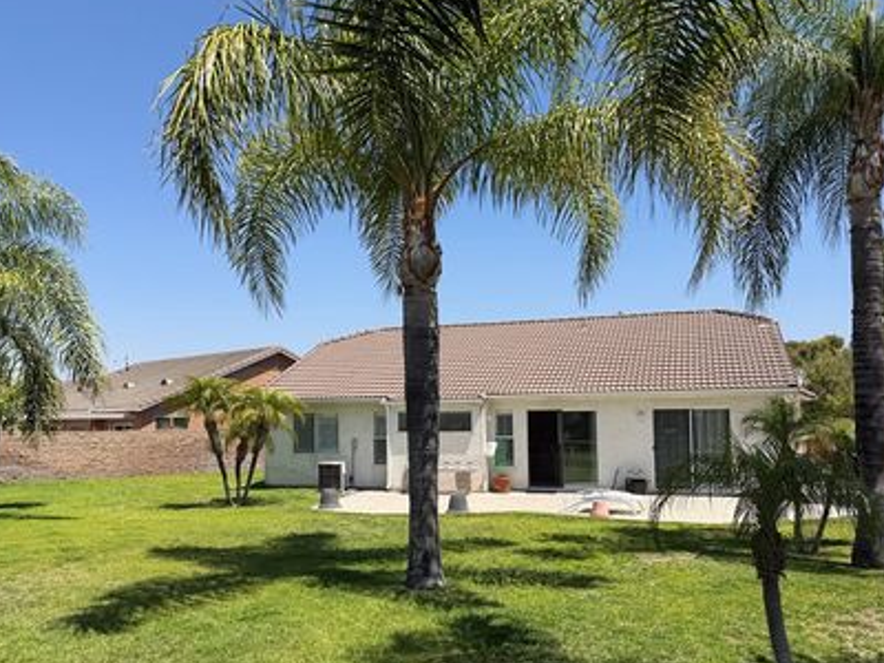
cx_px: 429
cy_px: 386
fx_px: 766
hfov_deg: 60.0
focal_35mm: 30
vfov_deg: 46.6
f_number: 1.78
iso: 80
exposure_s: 1/4167
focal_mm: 6.76
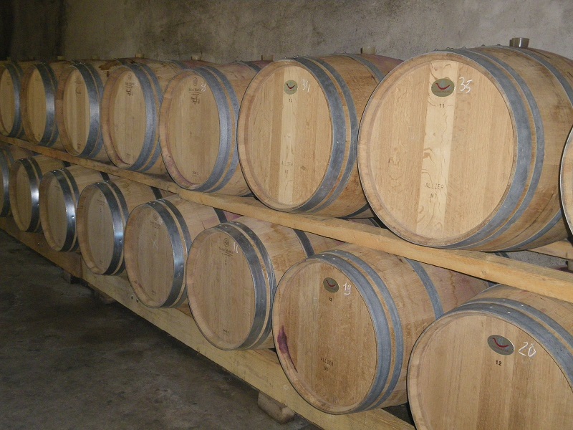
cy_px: 215
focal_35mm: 39
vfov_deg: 36.8
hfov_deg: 47.9
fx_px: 646
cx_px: 286
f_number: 3
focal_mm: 6.9
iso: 500
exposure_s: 1/80
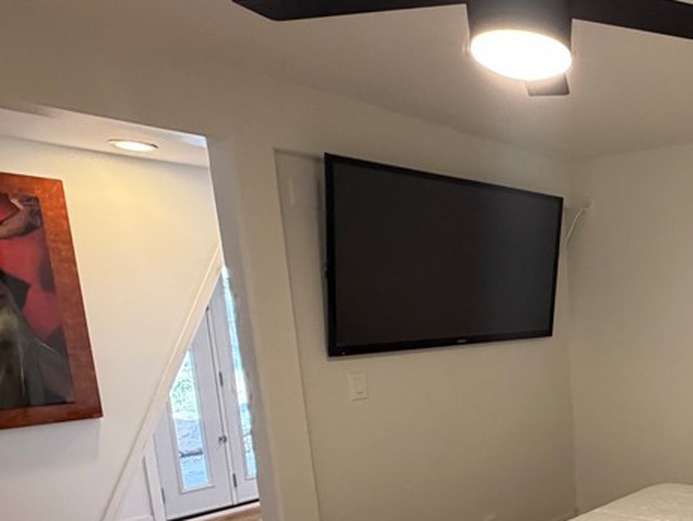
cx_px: 681
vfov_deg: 43.4
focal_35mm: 31
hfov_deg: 48.7
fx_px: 621
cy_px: 414
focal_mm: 2.22
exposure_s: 1/60
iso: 320
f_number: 2.2
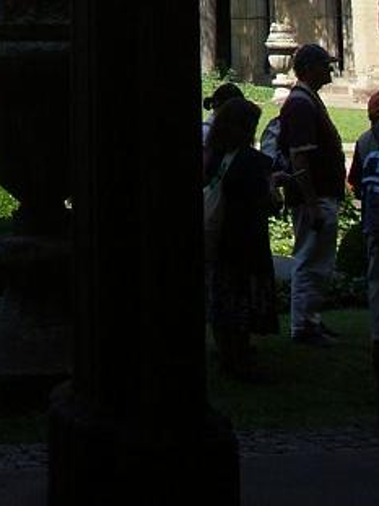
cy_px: -260
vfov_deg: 17.3
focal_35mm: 102
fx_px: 1490
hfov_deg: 13.7
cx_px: -172
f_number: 5.6
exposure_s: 1/200
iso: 64
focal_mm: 8.06
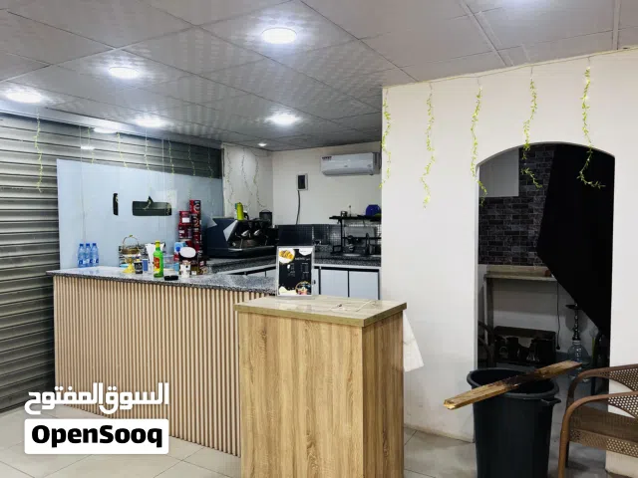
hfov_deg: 67.3
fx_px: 479
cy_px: 239
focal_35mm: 26
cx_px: 319
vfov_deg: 53.1
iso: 80
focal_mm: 5.7
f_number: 1.5
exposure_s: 1/121
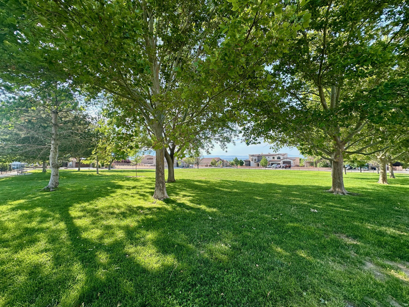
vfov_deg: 85.7
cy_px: 154
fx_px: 165
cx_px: 204
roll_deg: +0.5
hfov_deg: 102.1
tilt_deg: +1.7
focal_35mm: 14
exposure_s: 1/596
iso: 40
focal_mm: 2.22
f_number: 2.2
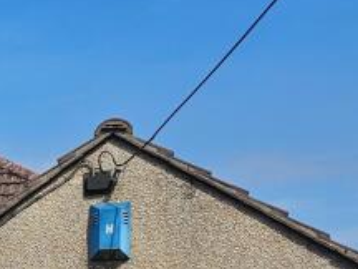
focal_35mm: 109
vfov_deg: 12.8
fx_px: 1127
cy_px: 413
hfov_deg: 14.9
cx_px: -350
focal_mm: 6.3
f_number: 1.7
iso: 10
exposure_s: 1/1123
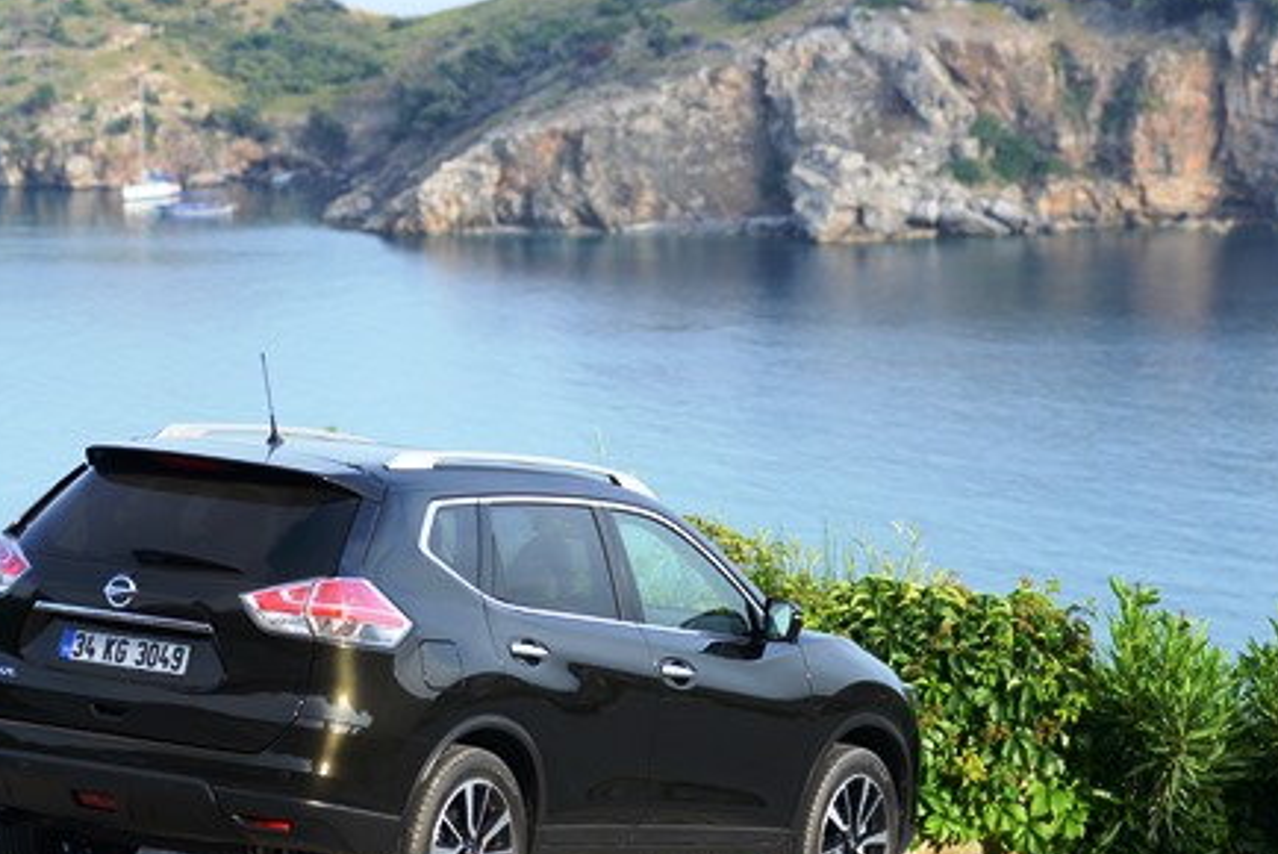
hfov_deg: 12.4
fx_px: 5861
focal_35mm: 165
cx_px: 660
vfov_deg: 8.3
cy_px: 443
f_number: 4.5
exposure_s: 1/250
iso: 100
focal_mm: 112
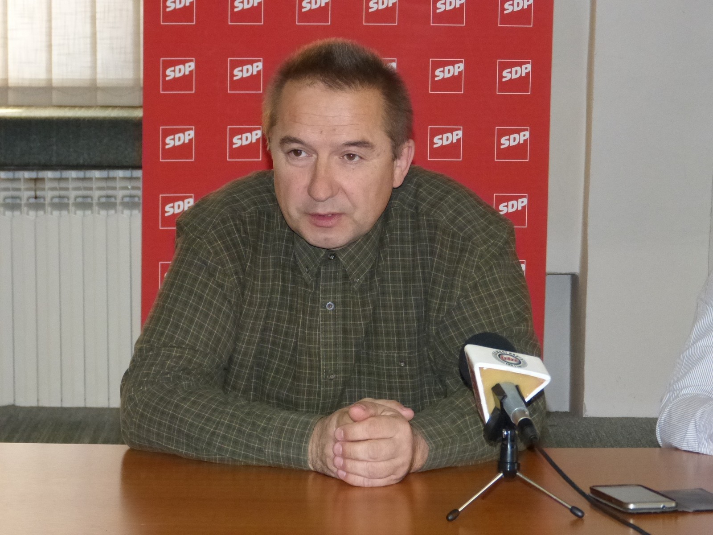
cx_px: 356
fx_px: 2987
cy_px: 268
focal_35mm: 145
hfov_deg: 13.6
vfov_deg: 10.2
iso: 800
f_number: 3.6
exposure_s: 1/125
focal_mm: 23.8
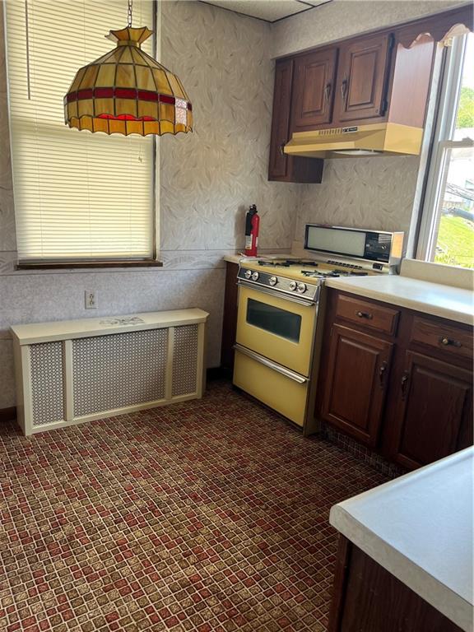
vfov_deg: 67.3
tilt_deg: -13.7
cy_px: 316
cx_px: 237
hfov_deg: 53.1
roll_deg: -2.5
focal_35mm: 26
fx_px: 475
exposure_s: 1/101
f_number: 1.6
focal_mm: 5.1
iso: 125
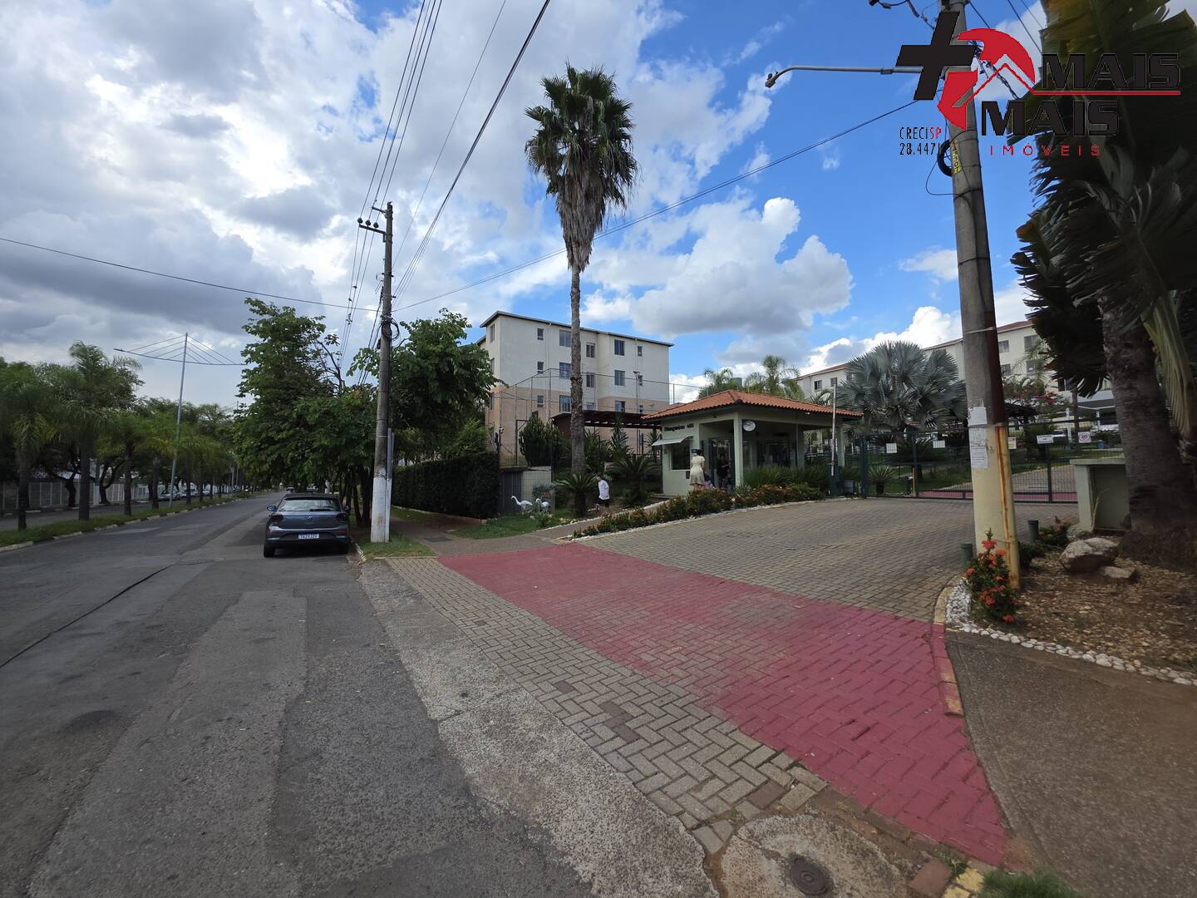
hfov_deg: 106.2
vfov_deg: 89.9
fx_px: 450
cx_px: 598
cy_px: 449
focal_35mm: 13
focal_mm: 2.2
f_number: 1.9
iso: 40
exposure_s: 1/1139
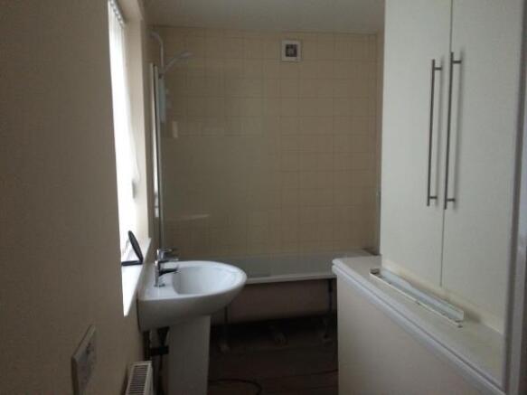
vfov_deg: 48.2
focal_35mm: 29
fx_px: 441
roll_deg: +0.4
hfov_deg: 61.7
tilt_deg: -7.4
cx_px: 264
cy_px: 198
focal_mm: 4.15
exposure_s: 1/17
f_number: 2.2
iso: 320
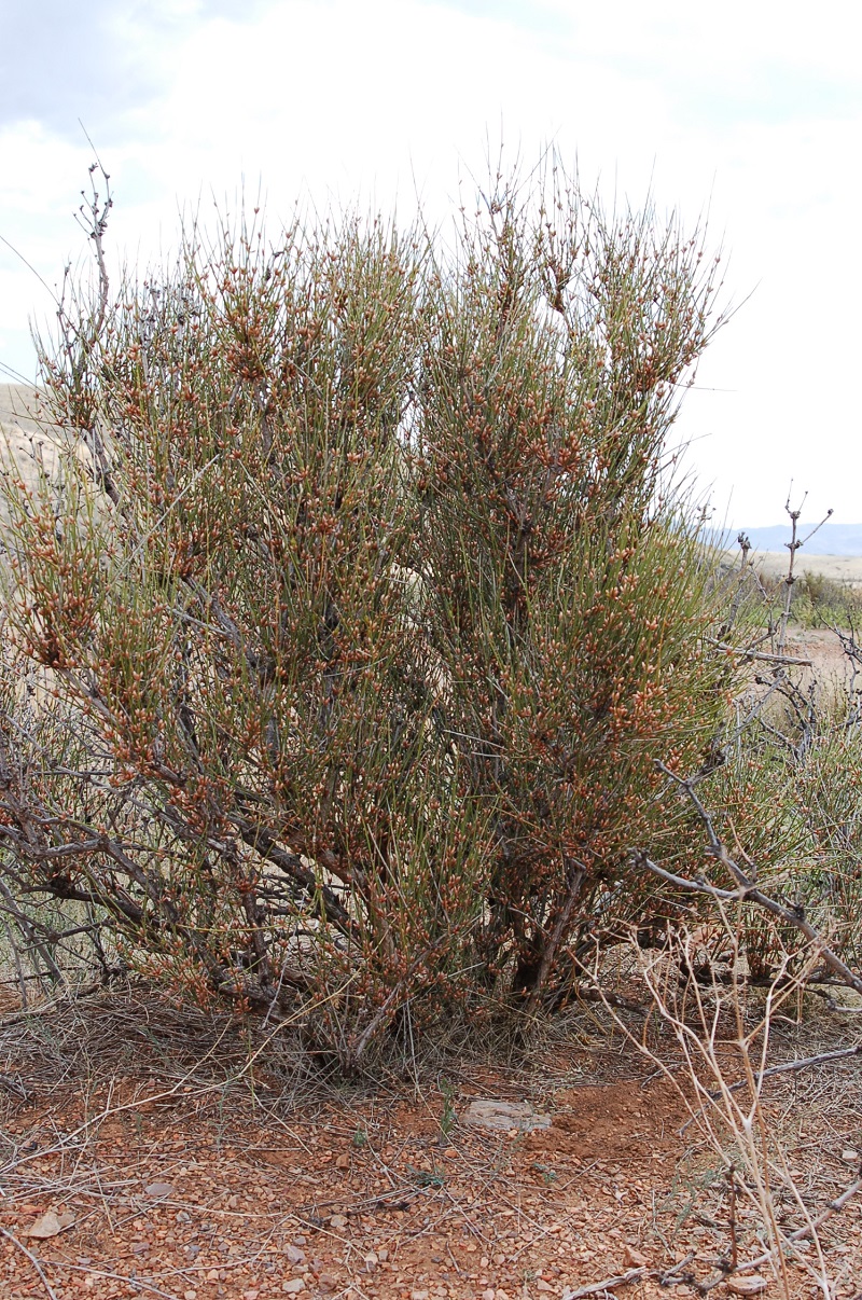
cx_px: 431
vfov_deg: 46.5
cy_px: 650
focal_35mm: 42
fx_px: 1514
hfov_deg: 31.8
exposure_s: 1/250
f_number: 8
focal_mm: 28
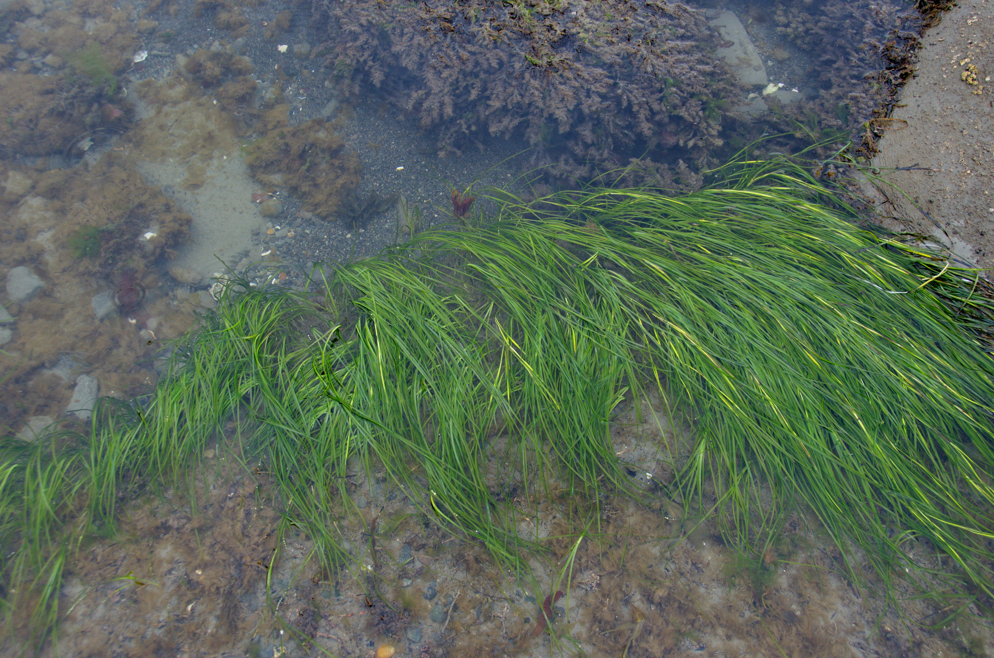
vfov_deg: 39.8
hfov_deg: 57.3
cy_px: 329
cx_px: 497
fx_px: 909
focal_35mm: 33
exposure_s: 1/125
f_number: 5.6
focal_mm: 22
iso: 360
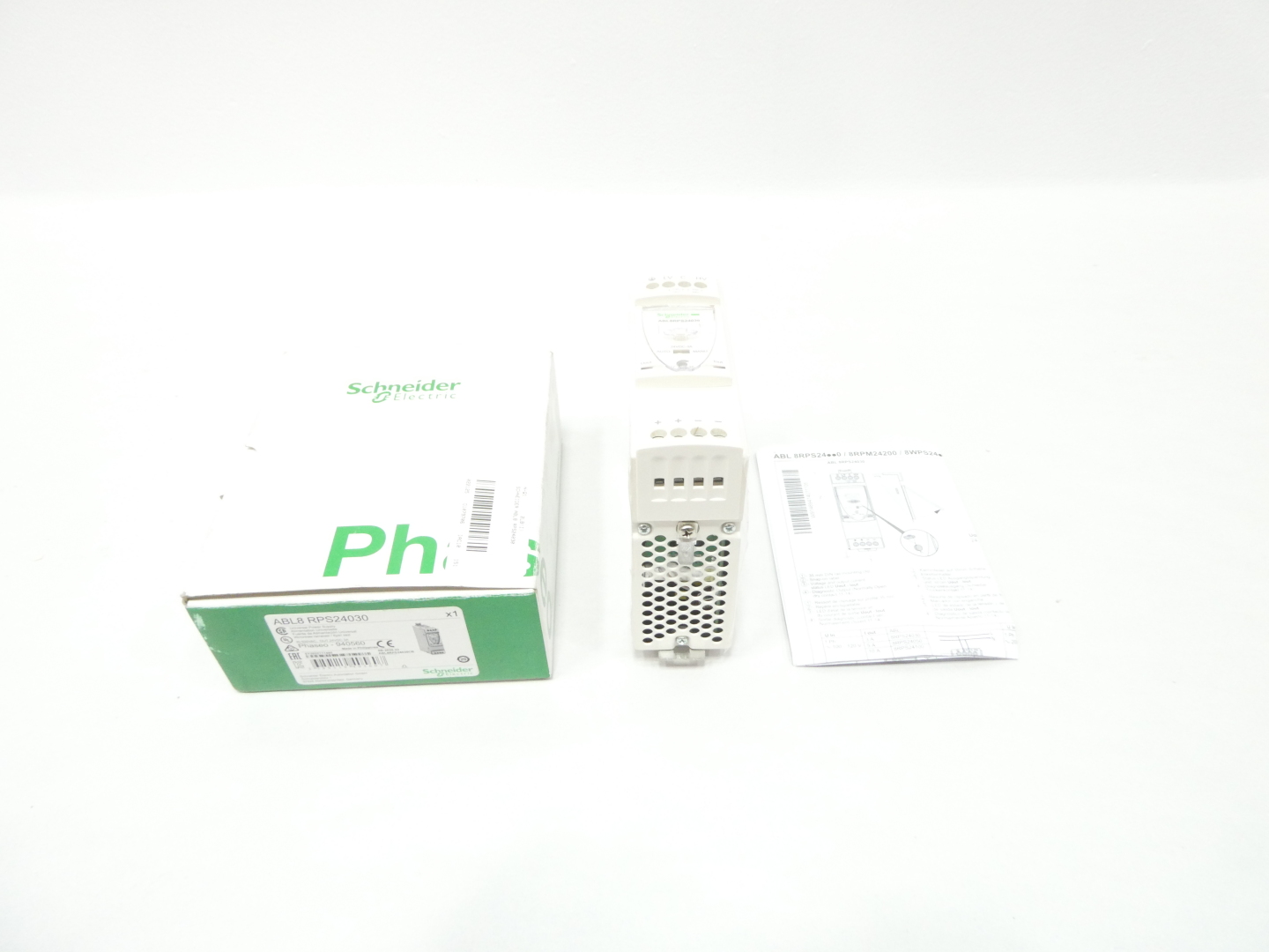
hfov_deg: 71.6
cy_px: 476
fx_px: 880
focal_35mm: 24
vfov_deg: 56.8
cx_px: 634
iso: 500
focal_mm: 4.3
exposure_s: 1/60
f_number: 3.3
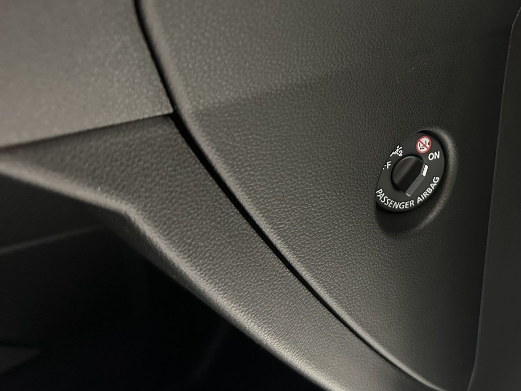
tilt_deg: -22.7
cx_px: 399
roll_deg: +0.7
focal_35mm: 37
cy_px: 138
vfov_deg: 38.3
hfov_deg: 48.0
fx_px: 557
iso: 1000
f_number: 1.78
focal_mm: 6.86
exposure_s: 1/30
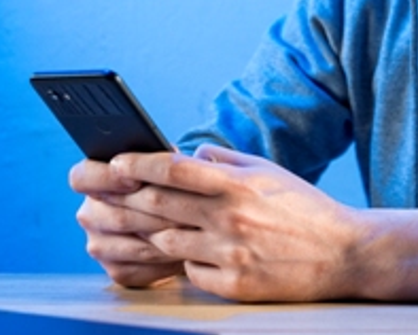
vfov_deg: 10.7
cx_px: 323
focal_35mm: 143
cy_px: 2
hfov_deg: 13.4
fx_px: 1771
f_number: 4.5
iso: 250
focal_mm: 50
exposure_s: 1/60
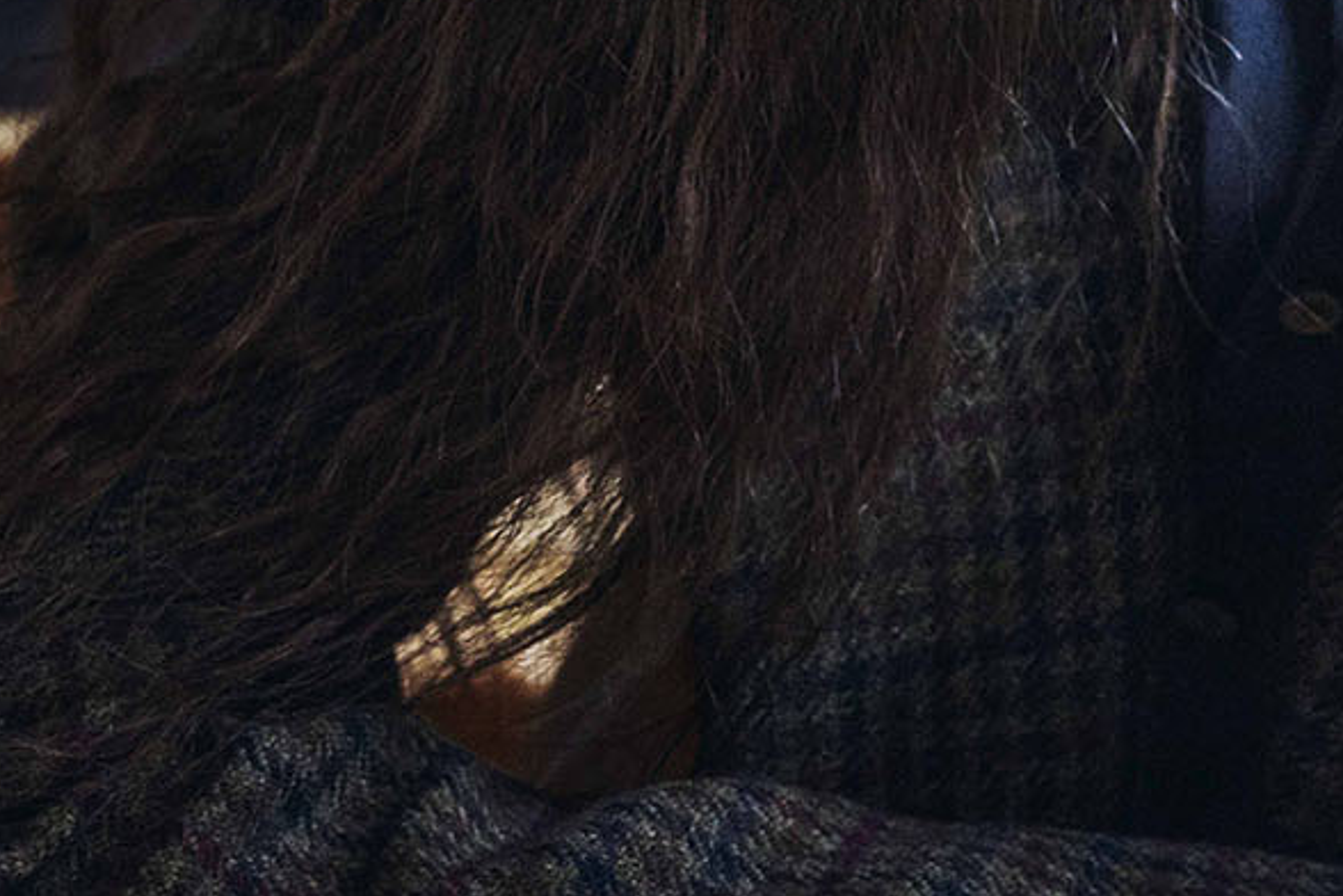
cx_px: 557
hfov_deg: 14.1
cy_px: -205
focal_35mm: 146
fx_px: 5446
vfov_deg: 9.3
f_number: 5.6
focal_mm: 39
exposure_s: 1/125
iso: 1600
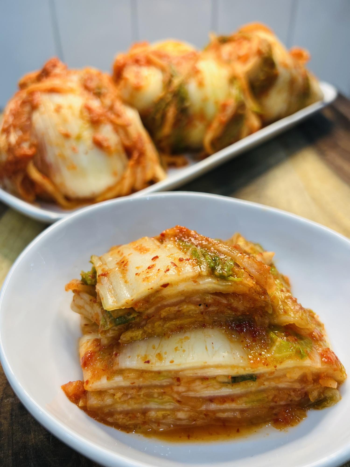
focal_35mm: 26
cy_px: 234
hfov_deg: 53.1
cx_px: 175
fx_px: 351
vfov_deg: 67.3
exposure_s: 1/120
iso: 80
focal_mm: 5.7
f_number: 1.5
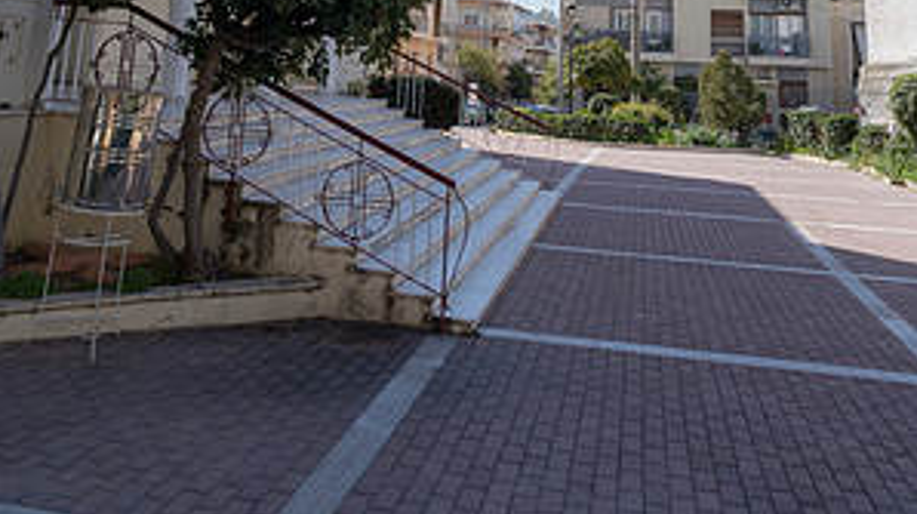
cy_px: -169
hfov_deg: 52.8
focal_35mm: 38
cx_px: 458
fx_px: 923
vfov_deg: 26.1
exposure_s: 1/160
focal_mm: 24
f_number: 13
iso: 250
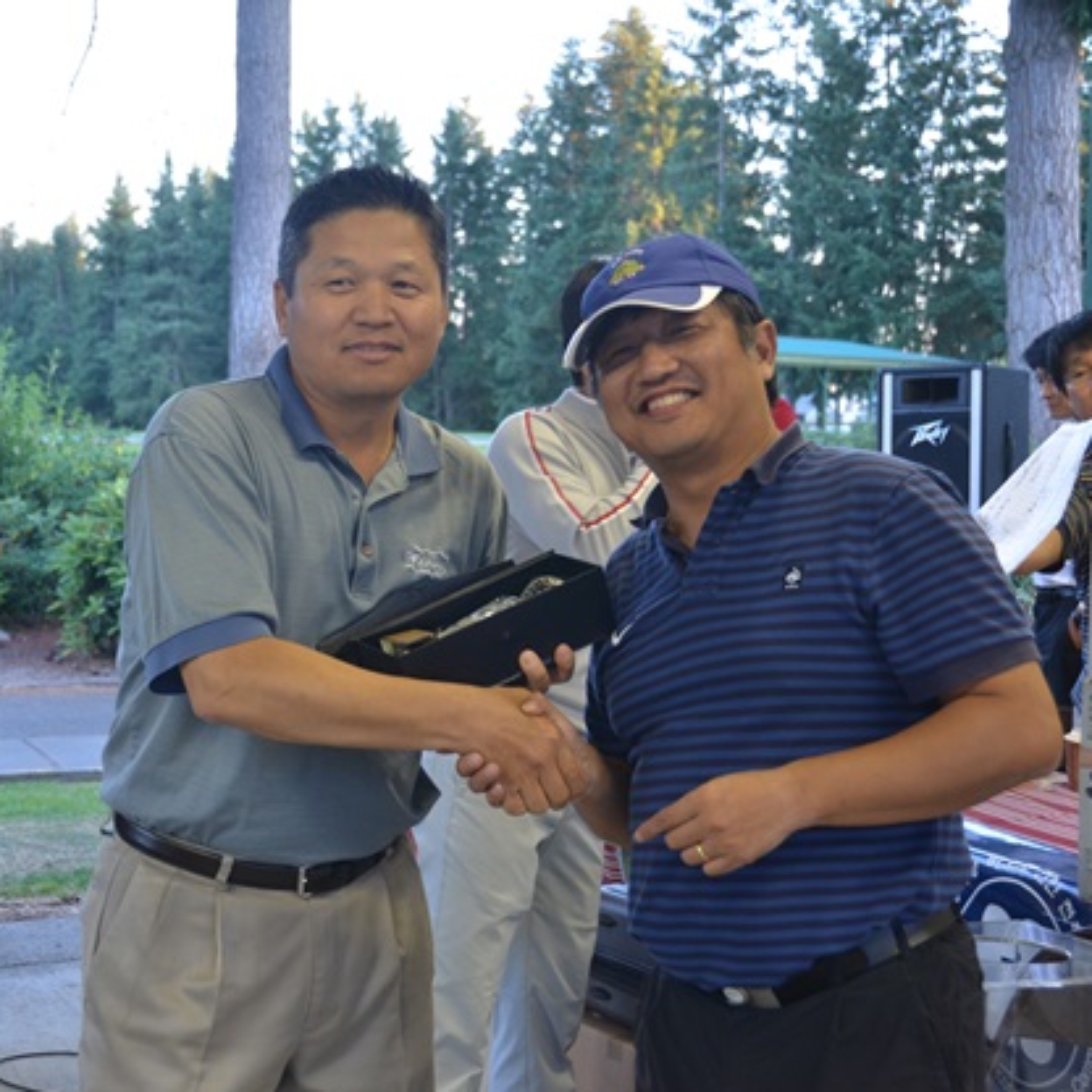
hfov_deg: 28.3
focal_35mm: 61
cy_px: 546
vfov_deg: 28.3
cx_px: 530
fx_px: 2165
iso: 640
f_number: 4
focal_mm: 31
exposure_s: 1/60
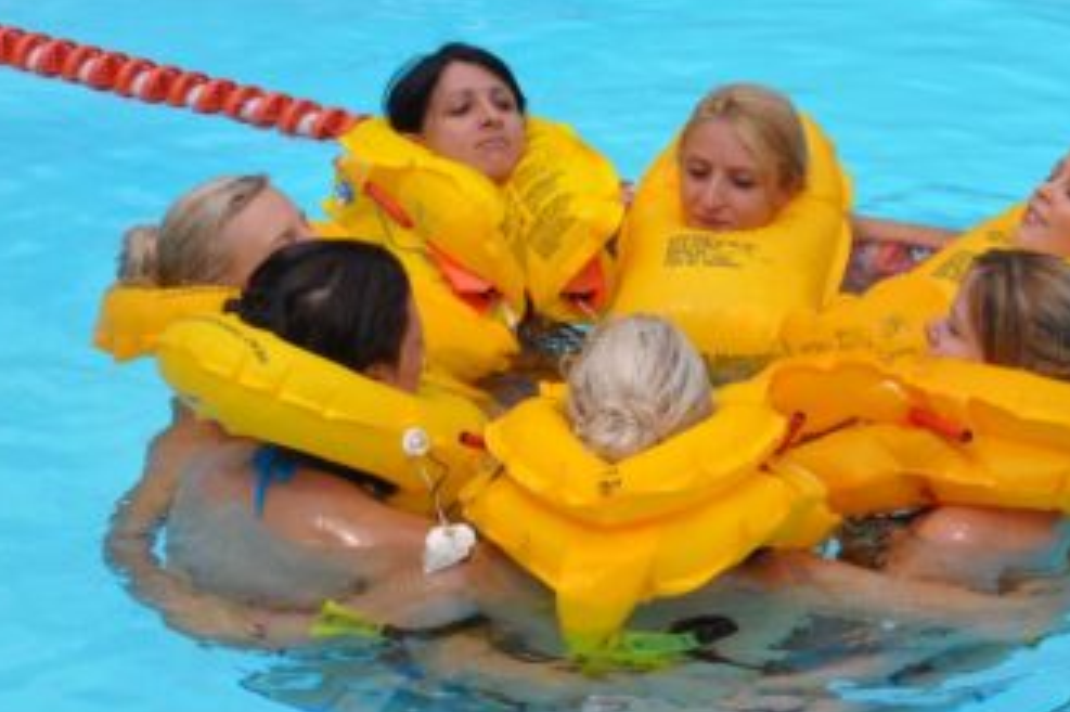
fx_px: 3416
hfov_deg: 17.7
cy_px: 215
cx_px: 797
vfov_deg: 11.9
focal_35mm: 115
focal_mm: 28
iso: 200
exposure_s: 1/200
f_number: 14
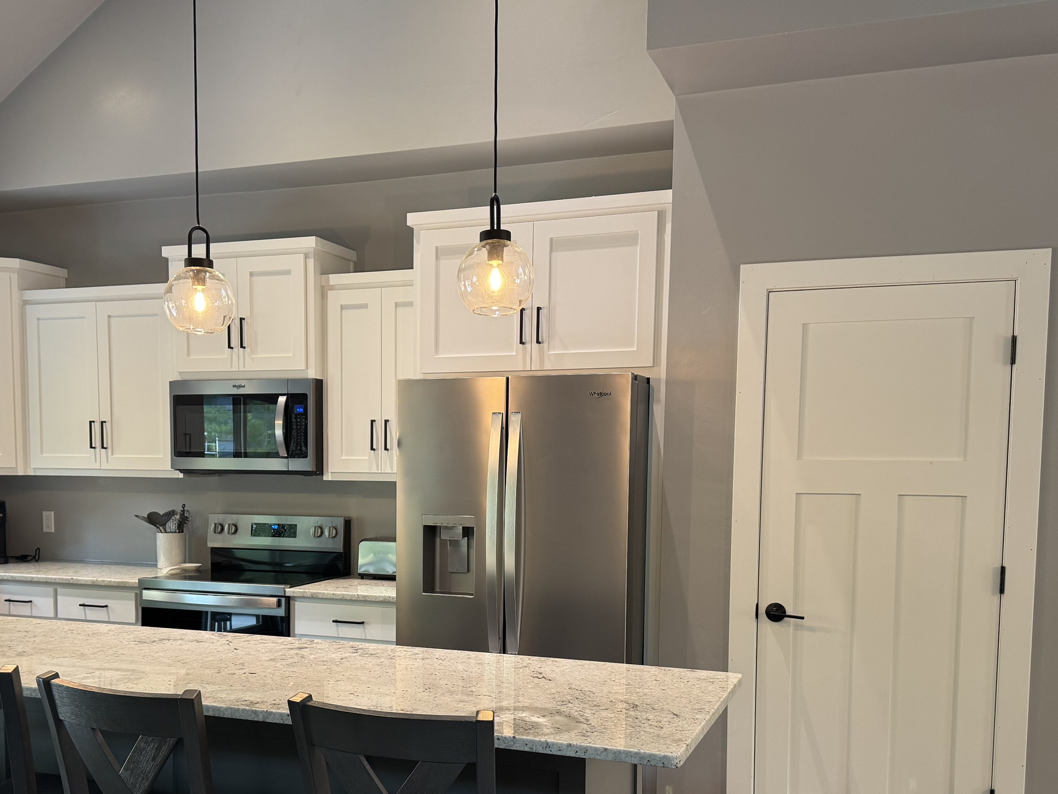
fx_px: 1131
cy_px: 541
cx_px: 435
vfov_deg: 38.2
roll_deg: -0.8
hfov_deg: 49.9
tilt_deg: -5.6
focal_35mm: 37
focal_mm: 6.76
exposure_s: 1/60
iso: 125
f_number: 1.78
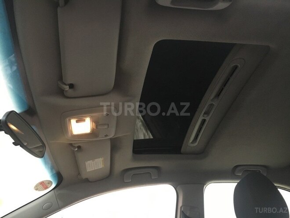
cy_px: 109
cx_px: 145
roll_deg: +6.0
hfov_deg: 61.7
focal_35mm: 29
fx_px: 243
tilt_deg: +40.1
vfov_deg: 48.2
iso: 200
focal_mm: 4.15
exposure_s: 1/17
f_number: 2.2
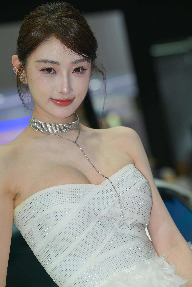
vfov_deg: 14.2
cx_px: 96
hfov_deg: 9.5
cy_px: 144
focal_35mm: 145
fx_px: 1160
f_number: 5
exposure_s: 1/200
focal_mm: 145
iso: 200
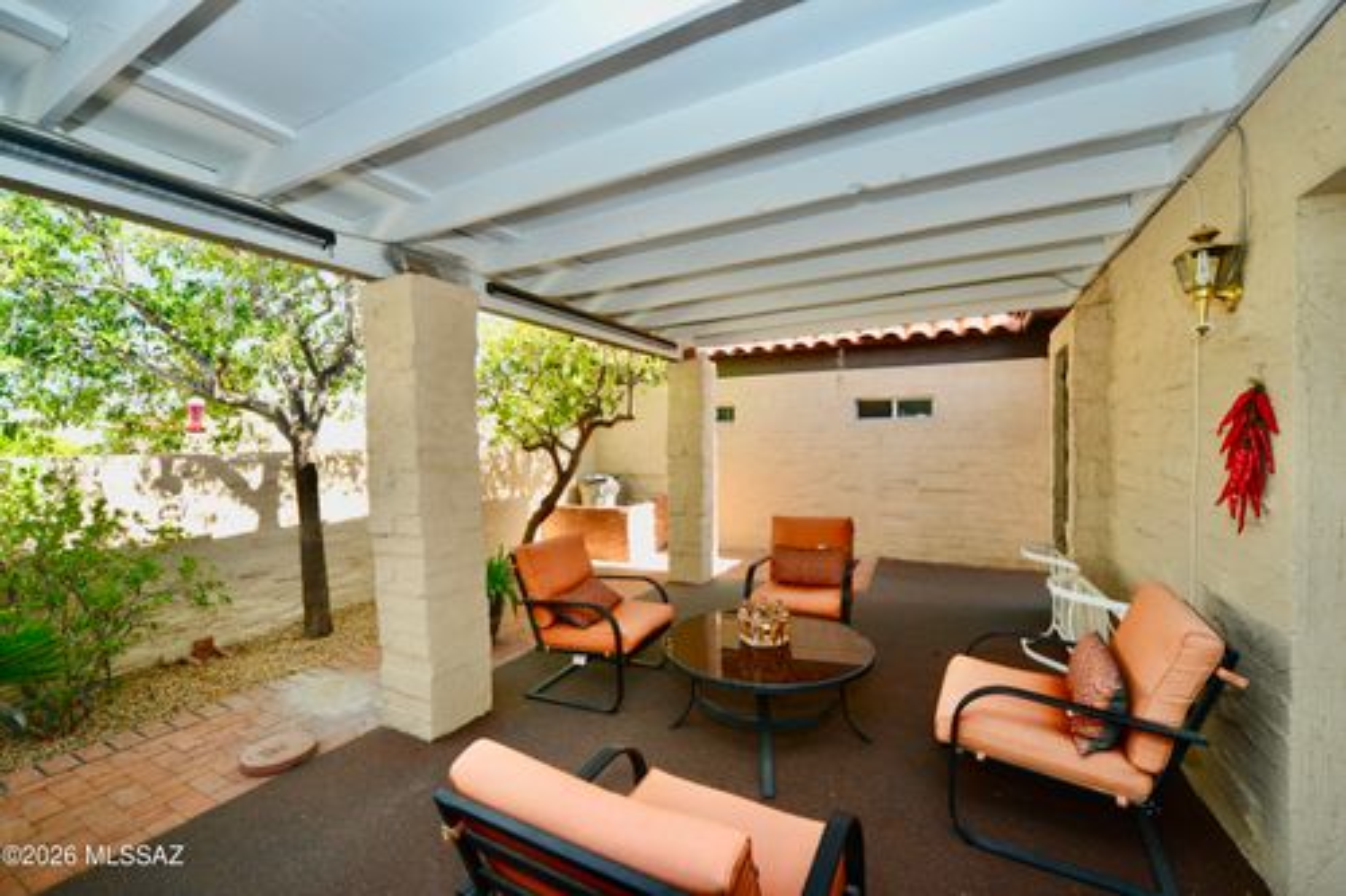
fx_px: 561
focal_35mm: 15
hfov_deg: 100.4
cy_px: 448
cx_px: 673
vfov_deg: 77.3
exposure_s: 1/200
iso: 320
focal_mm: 15
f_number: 7.1
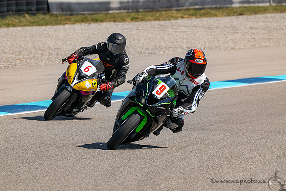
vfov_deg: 3.1
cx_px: 143
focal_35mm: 450
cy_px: 96
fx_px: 3576
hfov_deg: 4.6
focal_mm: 450
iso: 500
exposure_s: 1/1250
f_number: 11
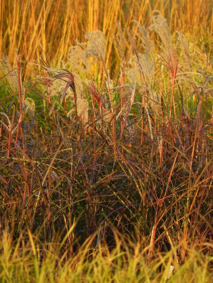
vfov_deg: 3.3
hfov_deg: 2.5
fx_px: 4964
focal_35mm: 605
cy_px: 142
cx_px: 106
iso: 160
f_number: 5.6
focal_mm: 107.6
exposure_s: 1/160
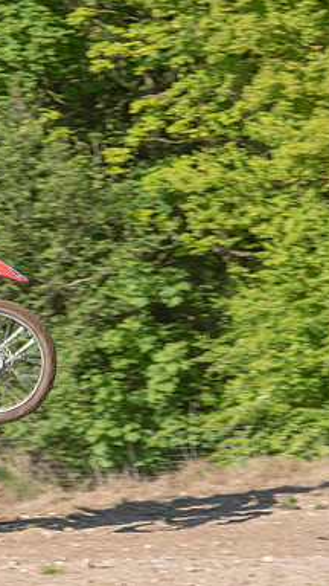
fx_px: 3210
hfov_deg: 5.8
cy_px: 292
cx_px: -41
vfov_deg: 10.4
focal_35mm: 207
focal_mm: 122
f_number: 8
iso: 200
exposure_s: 1/320
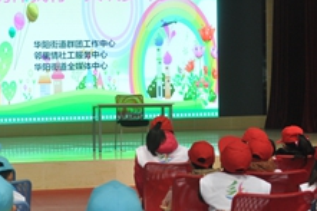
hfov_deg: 21.3
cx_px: 70
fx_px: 836
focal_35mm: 95
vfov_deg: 14.4
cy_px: 118
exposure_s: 1/60
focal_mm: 28
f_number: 4
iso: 400
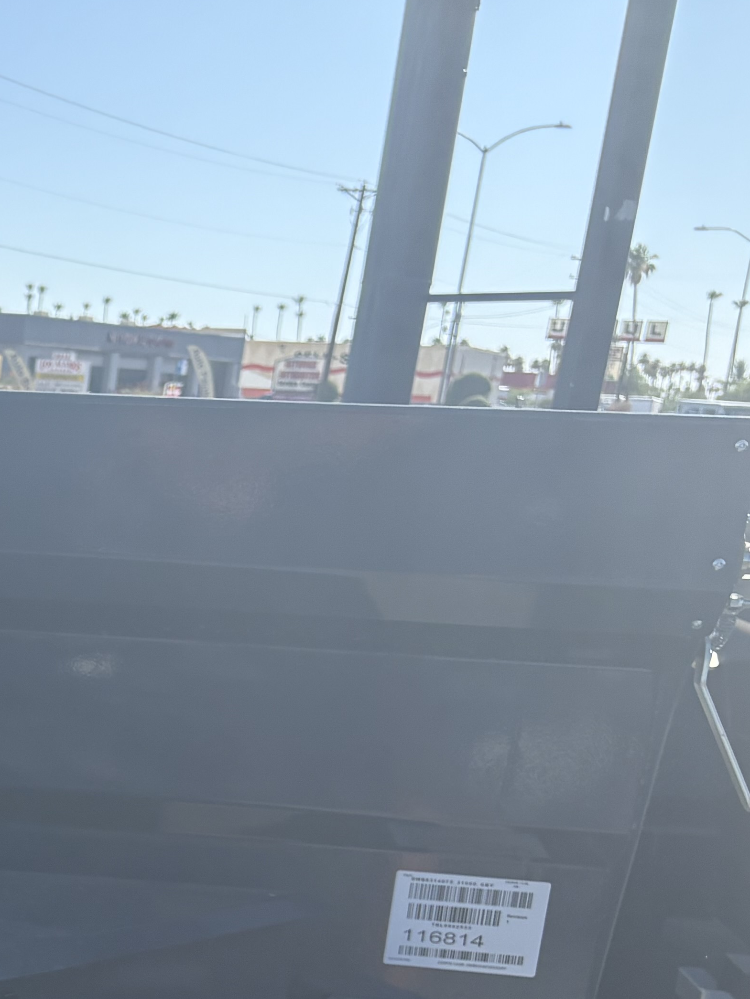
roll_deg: -2.7
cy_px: 1009
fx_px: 2051
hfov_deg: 18.1
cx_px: -430
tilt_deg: -17.9
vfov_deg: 25.9
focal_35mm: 71
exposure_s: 1/1311
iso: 50
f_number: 1.6
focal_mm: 5.96
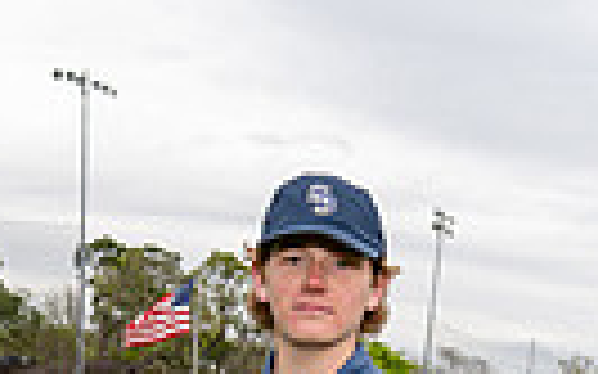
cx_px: 252
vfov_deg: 12.4
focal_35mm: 83
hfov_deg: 24.9
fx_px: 1352
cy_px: 901
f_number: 5.6
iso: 100
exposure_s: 1/250
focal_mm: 24
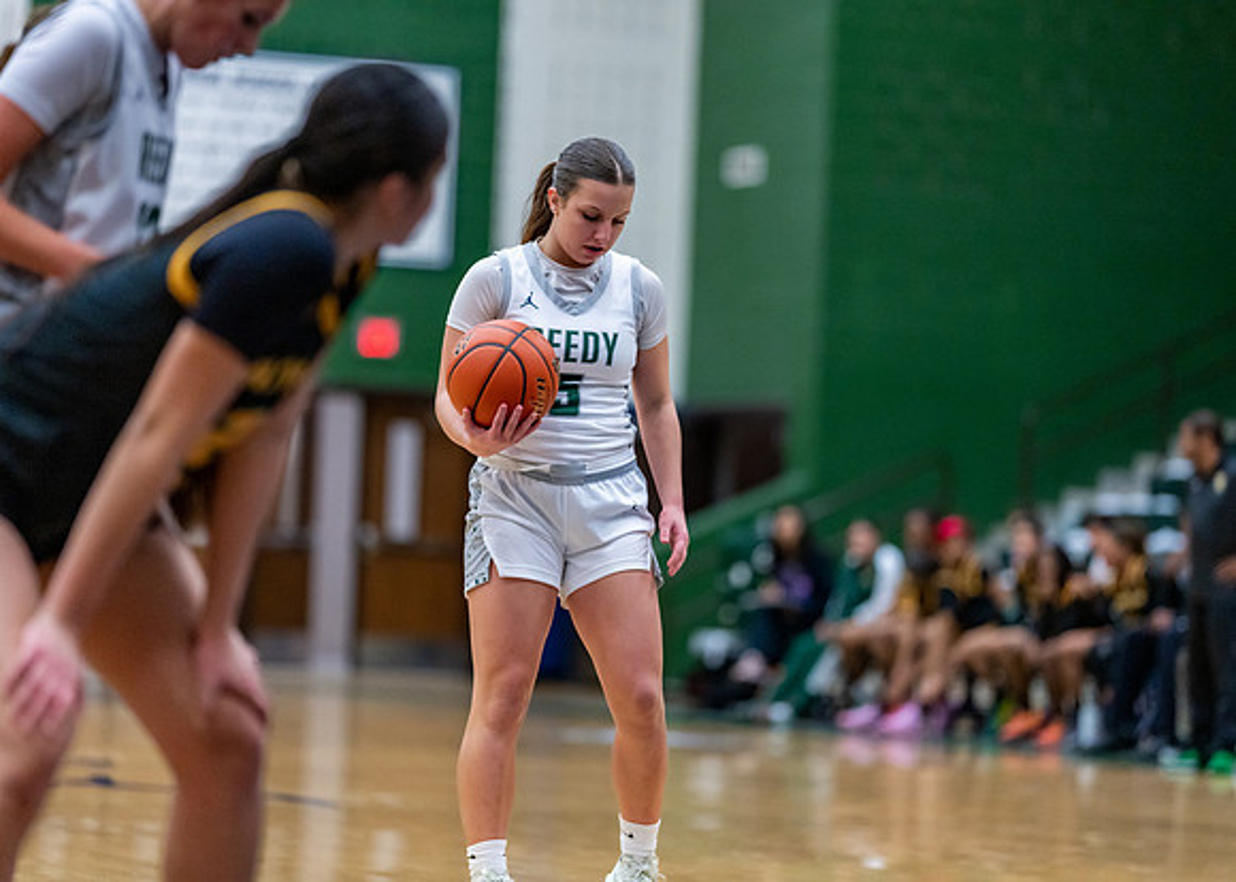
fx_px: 4965
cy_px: 441
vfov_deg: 10.2
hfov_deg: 14.2
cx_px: 618
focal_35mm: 141
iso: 2000
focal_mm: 135
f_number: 1.8
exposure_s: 1/1250
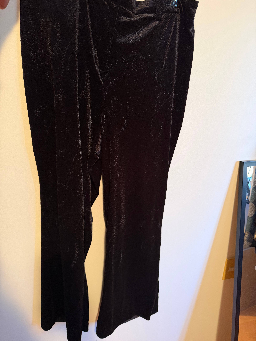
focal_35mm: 24
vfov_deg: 71.6
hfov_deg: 56.8
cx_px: 128
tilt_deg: -20.5
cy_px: 170
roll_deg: -1.5
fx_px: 237
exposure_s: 1/60
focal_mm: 6.76
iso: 500
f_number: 1.78
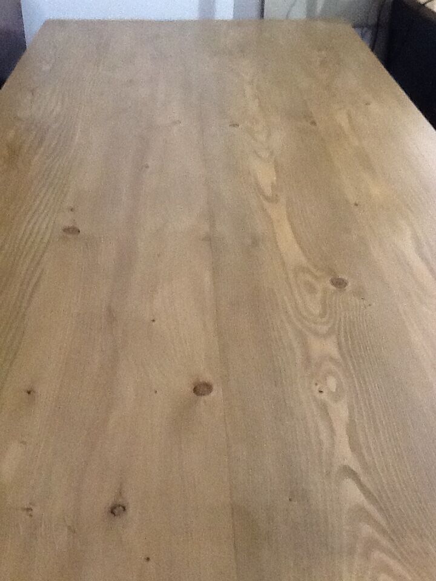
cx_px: 218
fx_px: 739
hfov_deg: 32.9
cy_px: 290
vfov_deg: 42.9
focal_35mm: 44
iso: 250
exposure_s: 1/33
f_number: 2.4
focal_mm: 2.03
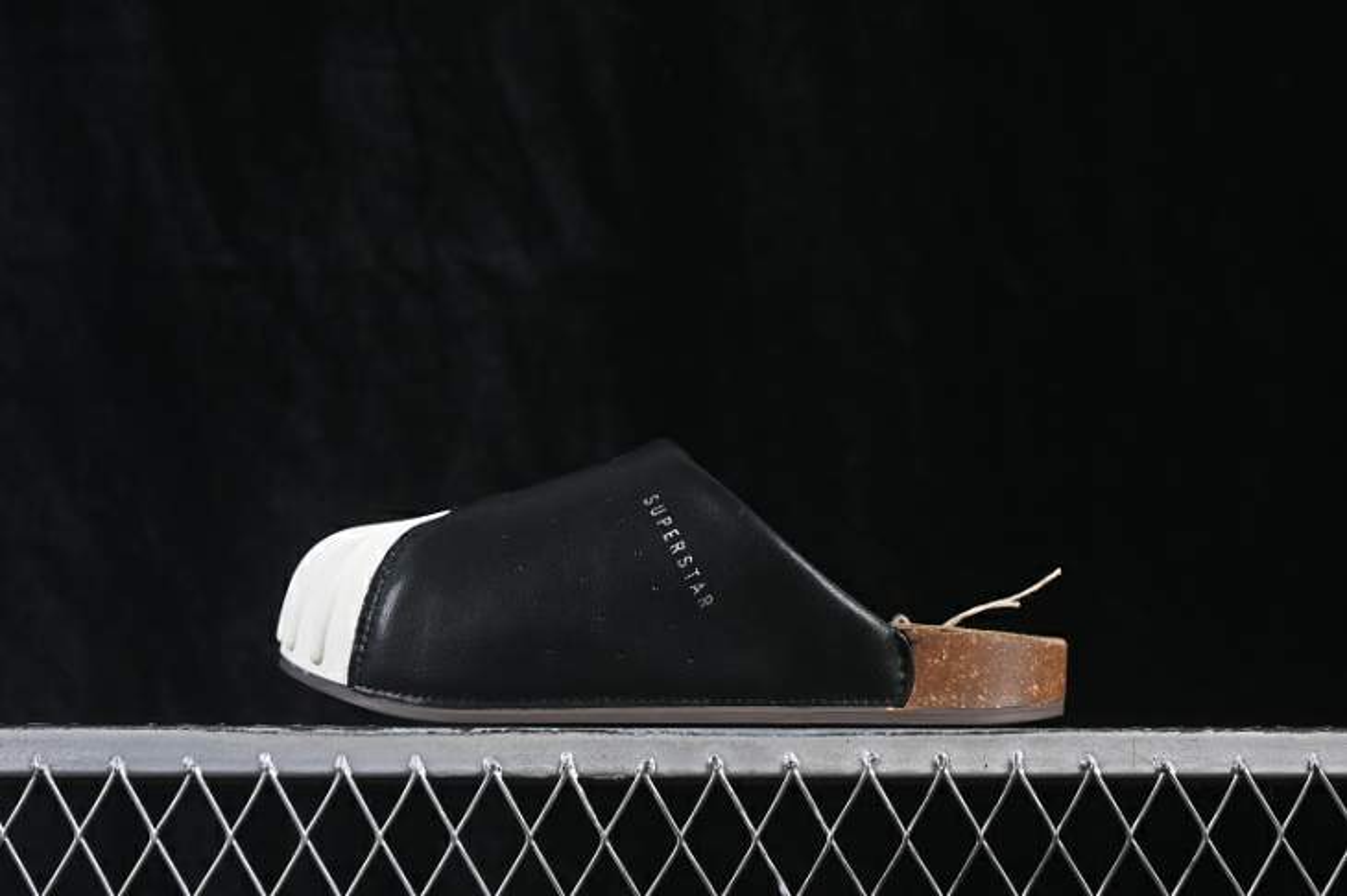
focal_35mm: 75
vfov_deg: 18.2
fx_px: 2805
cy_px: 448
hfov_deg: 27.0
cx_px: 674
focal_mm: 50
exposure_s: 1/60
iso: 160
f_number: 6.3
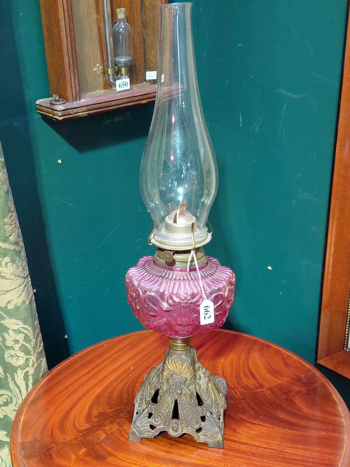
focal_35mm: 25
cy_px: 234
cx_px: 175
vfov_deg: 69.4
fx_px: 337
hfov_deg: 54.9
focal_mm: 4.69
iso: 320
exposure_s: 1/50.1
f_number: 1.8
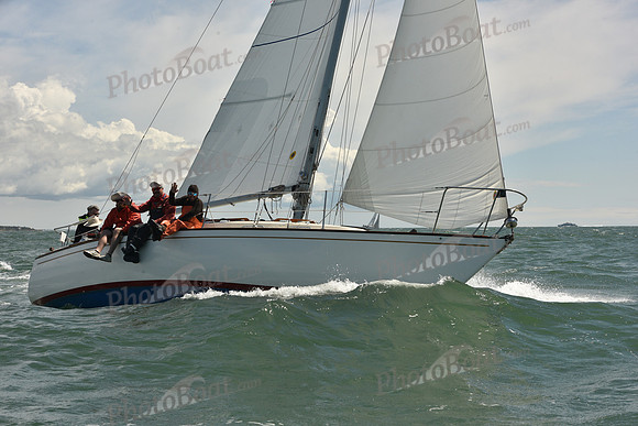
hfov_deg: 28.8
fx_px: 1241
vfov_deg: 19.5
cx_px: 319
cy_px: 213
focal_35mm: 70
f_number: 13
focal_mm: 70
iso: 320
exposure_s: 1/800
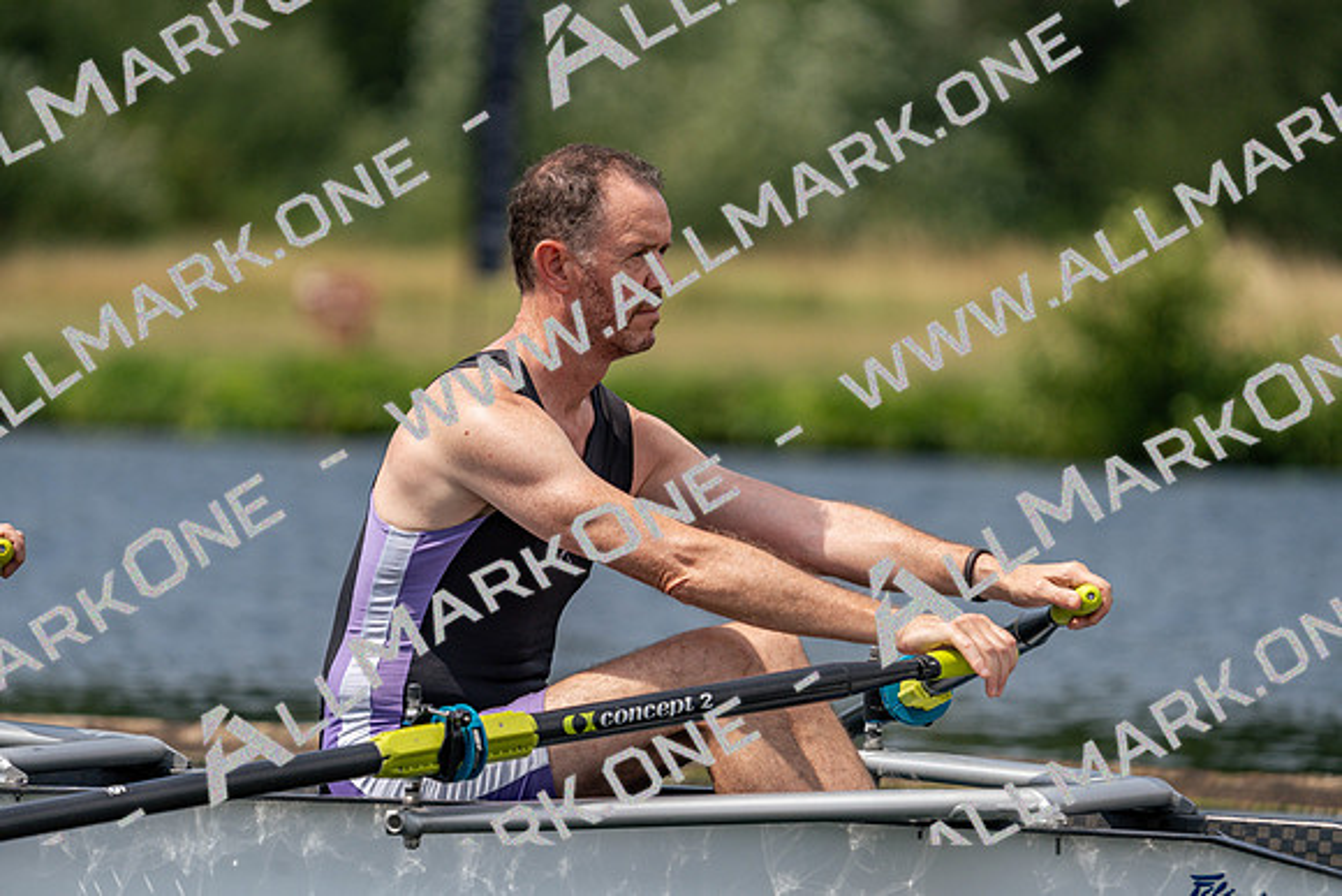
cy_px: 448
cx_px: 671
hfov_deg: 5.2
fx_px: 14914
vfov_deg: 3.4
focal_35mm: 400
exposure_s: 1/1600
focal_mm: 400
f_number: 6.3
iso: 200
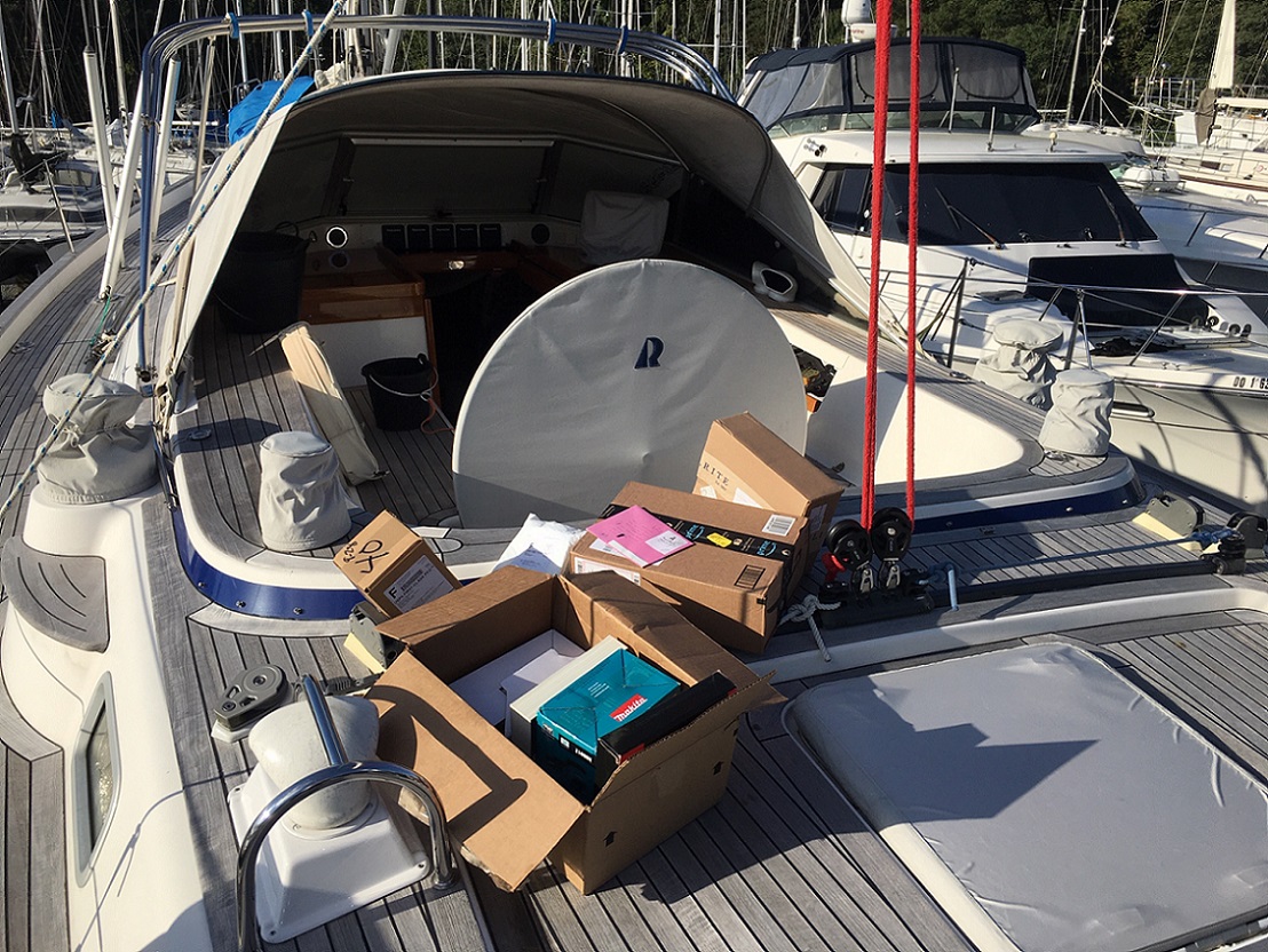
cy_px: 476
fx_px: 1063
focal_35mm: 29
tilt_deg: -18.8
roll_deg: -2.6
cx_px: 634
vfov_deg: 48.3
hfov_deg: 61.6
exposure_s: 1/2564
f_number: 2.2
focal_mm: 4.15
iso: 25
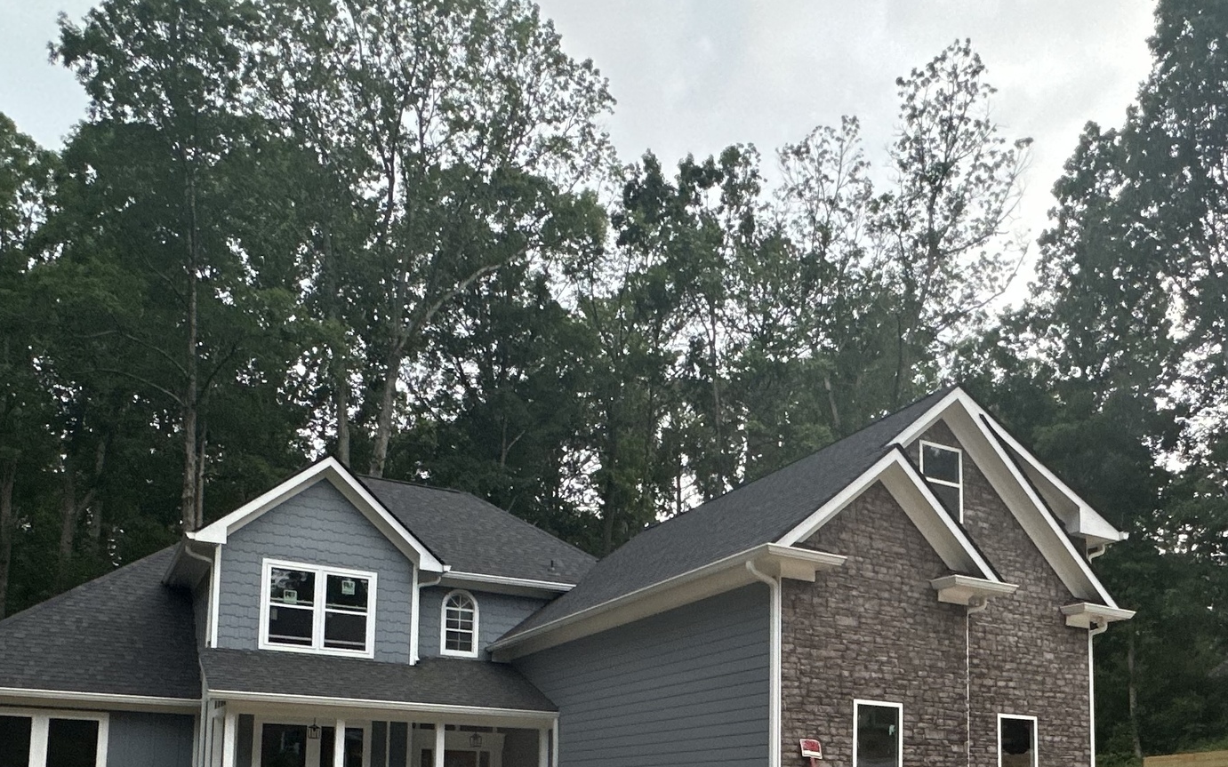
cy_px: 720
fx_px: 1104
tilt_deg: +4.8
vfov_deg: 35.6
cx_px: 729
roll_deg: -0.5
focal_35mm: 33
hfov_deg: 57.7
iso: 320
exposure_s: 1/86
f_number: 2.2
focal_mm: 2.22
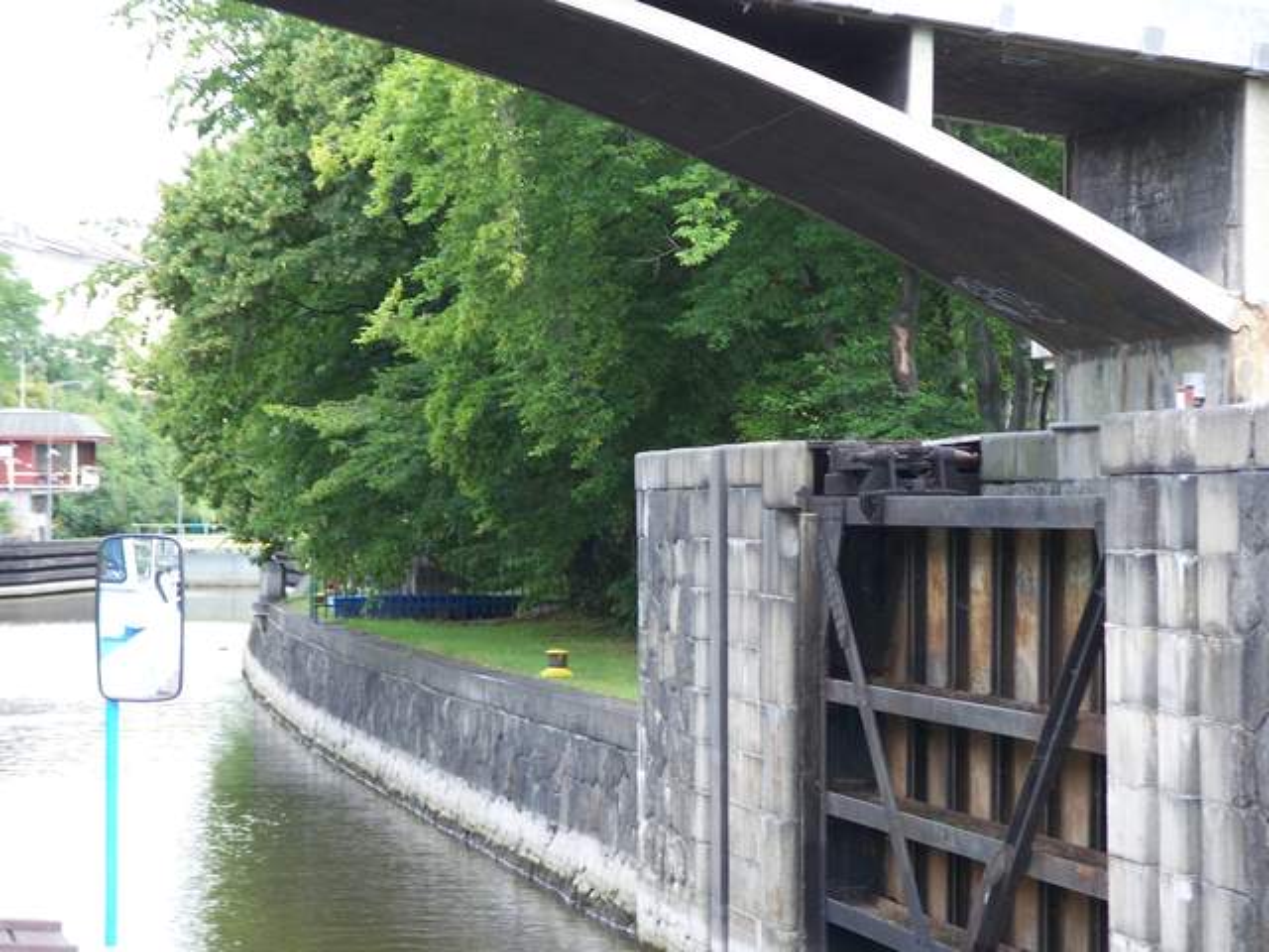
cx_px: 634
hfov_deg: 14.8
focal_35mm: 133
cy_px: 476
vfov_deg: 11.1
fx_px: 4876
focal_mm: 28
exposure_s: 1/160
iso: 200
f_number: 4
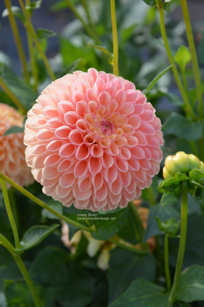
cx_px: 102
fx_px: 841
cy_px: 154
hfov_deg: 13.8
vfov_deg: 20.6
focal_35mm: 99
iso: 200
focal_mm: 66
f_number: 7.1
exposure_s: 1/200
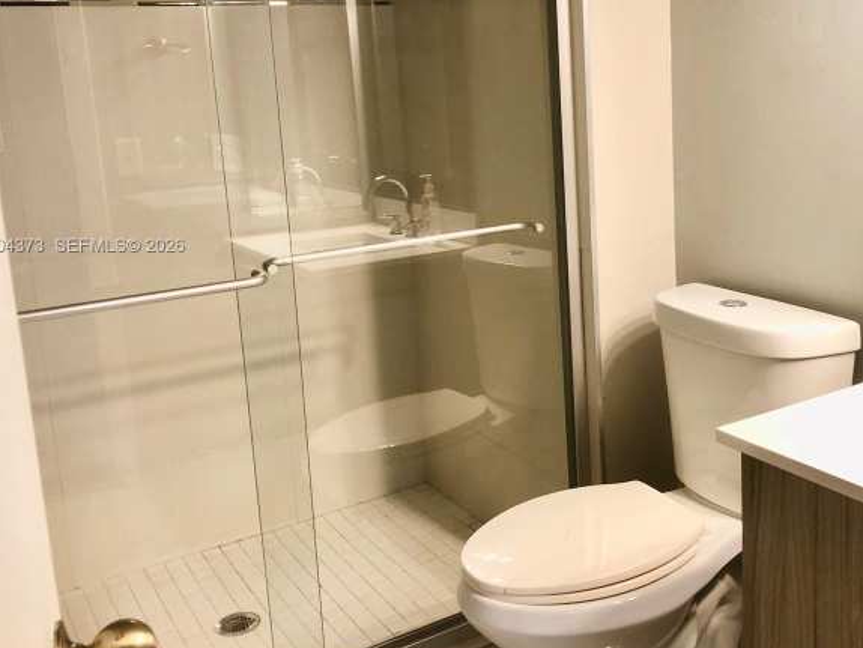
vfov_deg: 36.7
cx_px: 552
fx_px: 973
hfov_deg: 47.3
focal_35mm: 39
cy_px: 247
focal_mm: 3.99
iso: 40
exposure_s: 1/24
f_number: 1.8
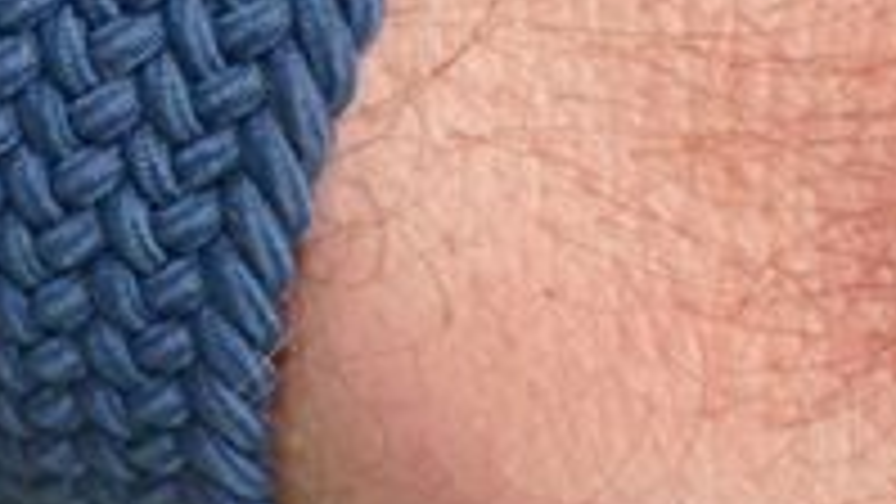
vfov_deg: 0.9
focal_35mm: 1367
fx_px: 32482
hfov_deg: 1.6
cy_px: -299
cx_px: 59
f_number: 4.5
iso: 1600
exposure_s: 1/13
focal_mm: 131.62
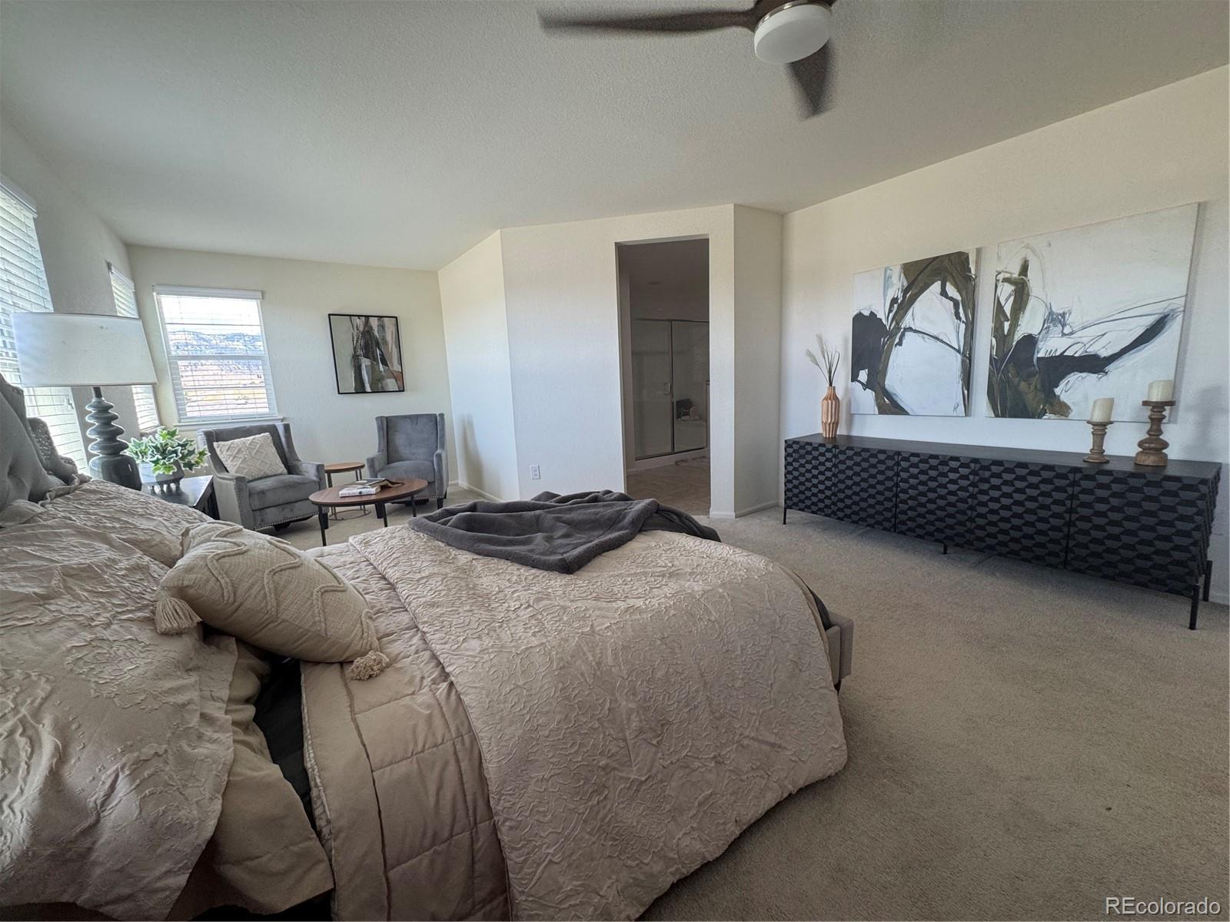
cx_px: 615
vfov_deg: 85.7
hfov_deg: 102.1
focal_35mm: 14
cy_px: 461
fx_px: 497
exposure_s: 1/99
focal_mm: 2.22
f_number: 2.2
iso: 160
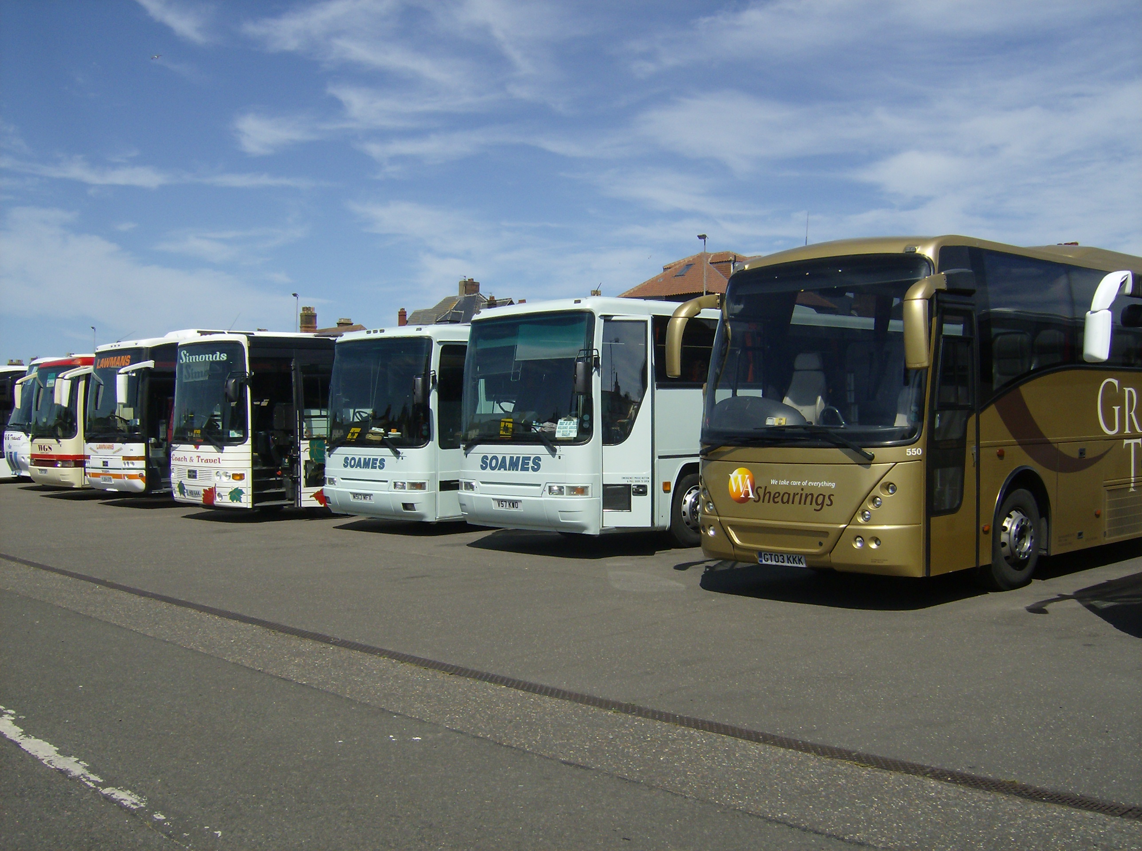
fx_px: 1185
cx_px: 571
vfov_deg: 39.5
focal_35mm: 36
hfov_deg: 51.5
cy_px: 426
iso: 100
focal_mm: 6
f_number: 4.7
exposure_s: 1/1134
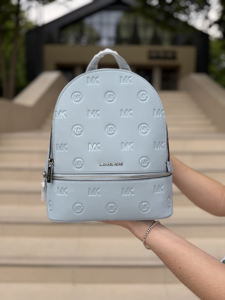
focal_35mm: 24
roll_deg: -0.8
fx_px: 208
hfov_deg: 56.8
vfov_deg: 71.6
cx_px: 112
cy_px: 150
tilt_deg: -7.2
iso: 80
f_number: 1.78
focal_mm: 6.76
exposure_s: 1/909
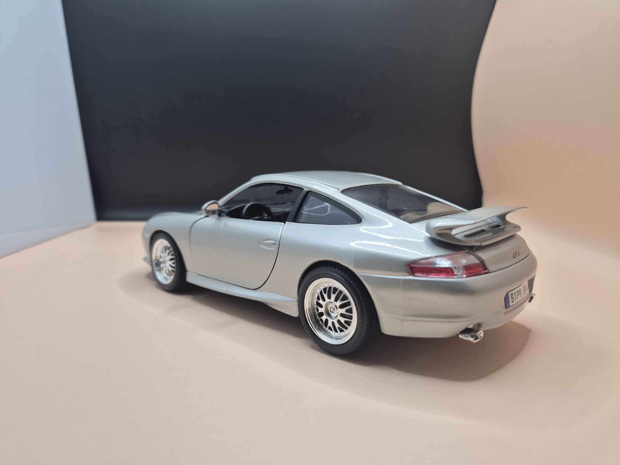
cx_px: 310
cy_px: 232
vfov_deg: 58.9
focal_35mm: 23
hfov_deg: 73.9
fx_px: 412
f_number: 1.8
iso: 50
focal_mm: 5.4
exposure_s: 1/180
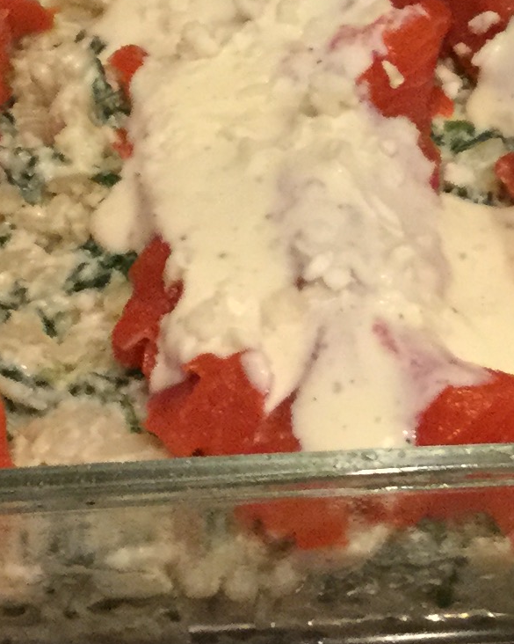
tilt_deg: -40.9
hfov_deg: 11.2
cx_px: 613
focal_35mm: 135
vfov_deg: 14.0
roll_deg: -7.2
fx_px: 2569
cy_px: -20
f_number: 2.4
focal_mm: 3.3
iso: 200
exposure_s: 1/17
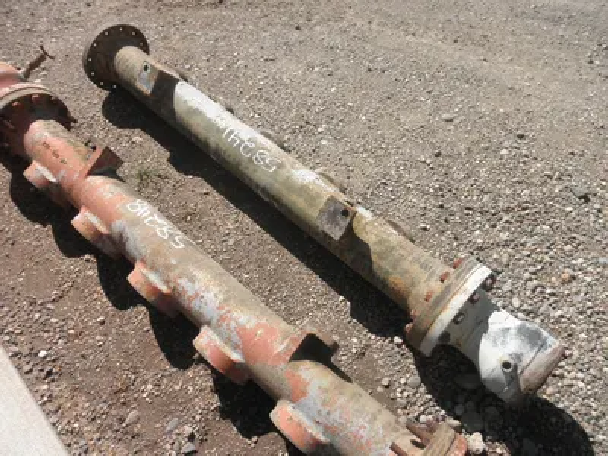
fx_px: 492
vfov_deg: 49.7
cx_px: 304
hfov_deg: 63.4
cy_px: 228
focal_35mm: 28
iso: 64
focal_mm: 5
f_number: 8.5
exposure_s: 1/80
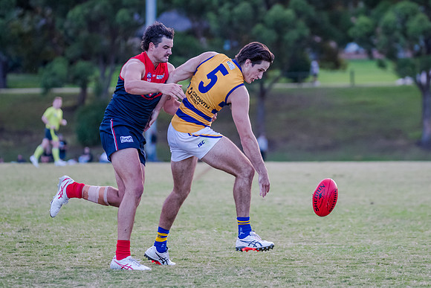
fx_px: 2836
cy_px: 123
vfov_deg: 5.8
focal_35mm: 237
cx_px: 245
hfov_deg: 8.7
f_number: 2.8
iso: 1400
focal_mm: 155
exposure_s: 1/1600
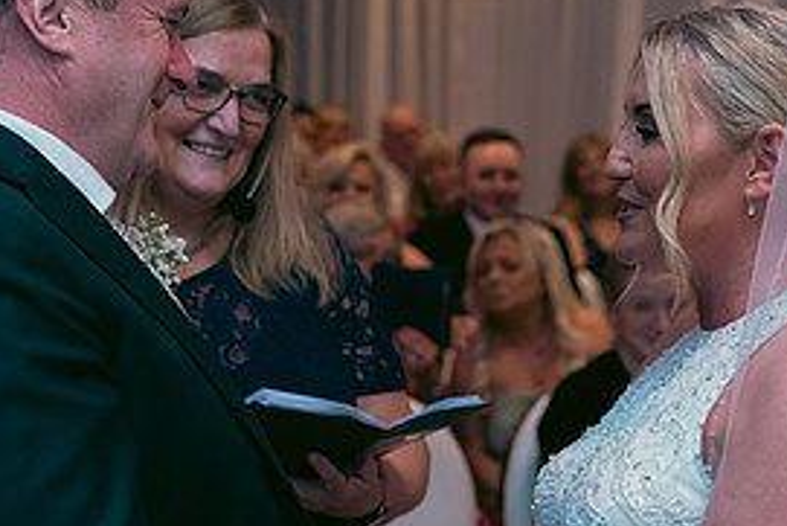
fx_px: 2340
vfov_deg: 12.8
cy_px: 356
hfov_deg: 19.0
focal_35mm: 107
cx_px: 558
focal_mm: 50
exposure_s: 1/160
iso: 800
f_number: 3.5
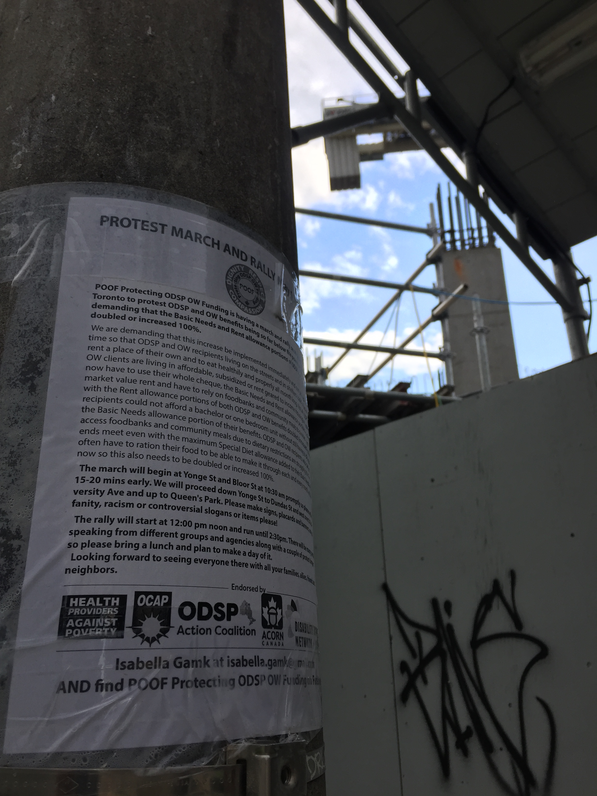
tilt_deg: +21.5
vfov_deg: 61.7
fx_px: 667
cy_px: 398
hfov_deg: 48.2
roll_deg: +0.3
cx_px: 298
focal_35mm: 29
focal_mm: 4.15
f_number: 2.2
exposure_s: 1/465
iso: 32
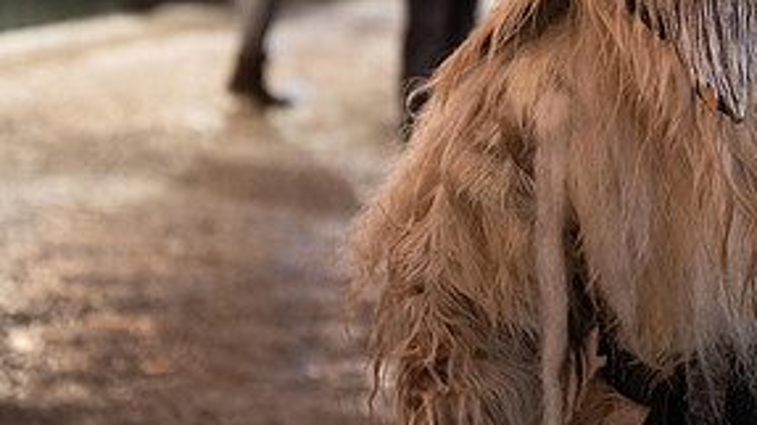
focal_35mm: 146
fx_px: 2929
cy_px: -48
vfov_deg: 8.2
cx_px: 723
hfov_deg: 14.5
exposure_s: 1/100
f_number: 2.8
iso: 3200
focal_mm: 69
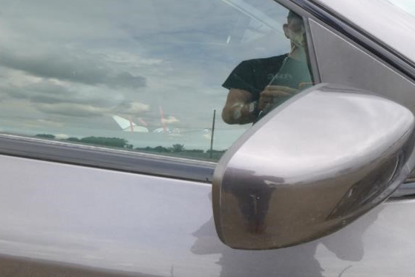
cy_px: 131
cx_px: 266
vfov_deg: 36.8
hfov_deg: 52.4
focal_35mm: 36
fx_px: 415
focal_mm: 4.5
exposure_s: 1/80
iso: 100
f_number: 3.9
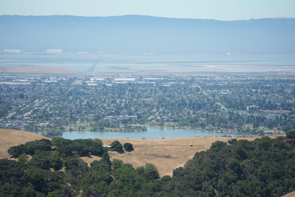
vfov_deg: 8.9
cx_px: 148
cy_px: 98
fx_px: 1262
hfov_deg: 13.3
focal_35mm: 154
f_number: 6.3
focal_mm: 154
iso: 500
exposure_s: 1/1600
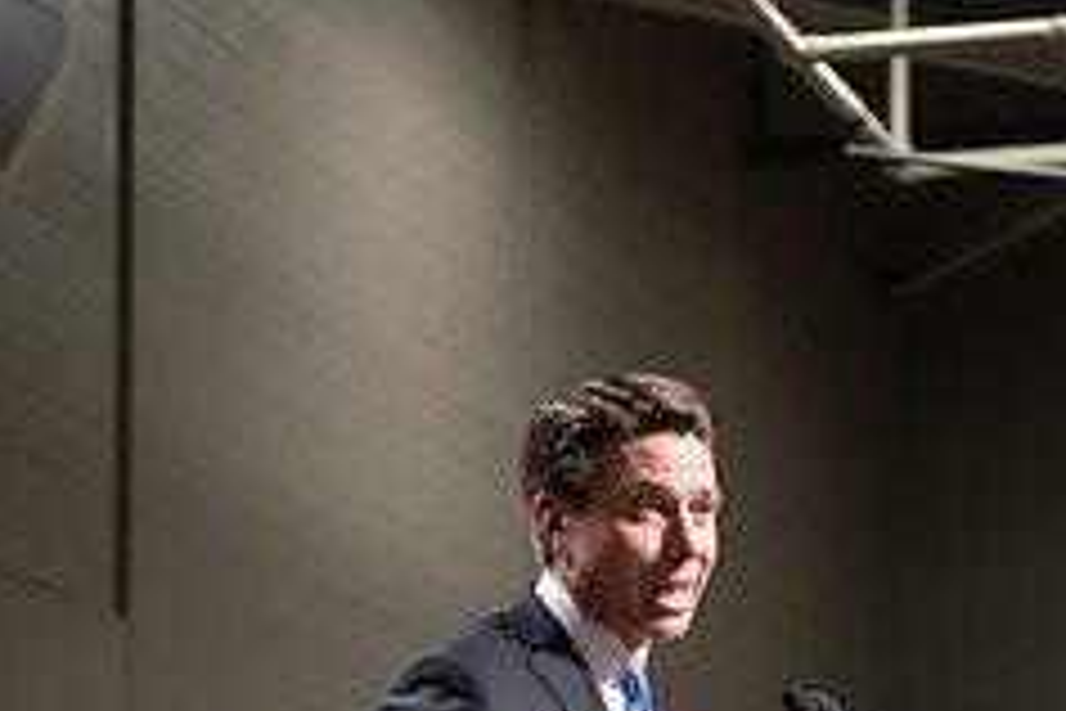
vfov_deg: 8.0
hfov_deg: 12.0
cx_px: 648
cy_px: 790
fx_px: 5063
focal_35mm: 171
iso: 1600
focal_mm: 70
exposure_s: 1/200
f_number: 4
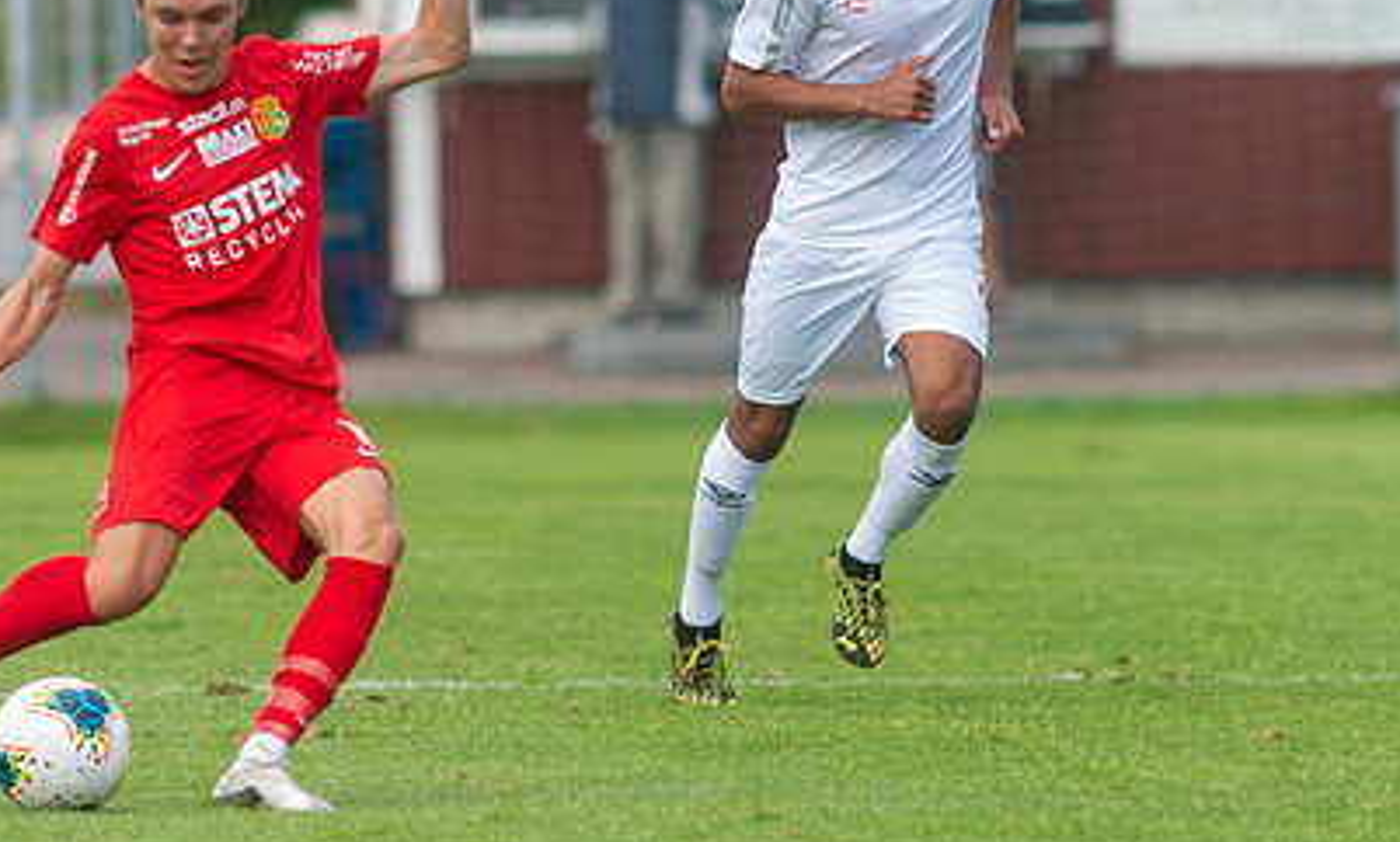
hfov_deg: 2.5
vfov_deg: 1.5
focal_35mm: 862
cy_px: 378
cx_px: 357
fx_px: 32554
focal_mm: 420
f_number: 4
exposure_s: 1/1250
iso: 500
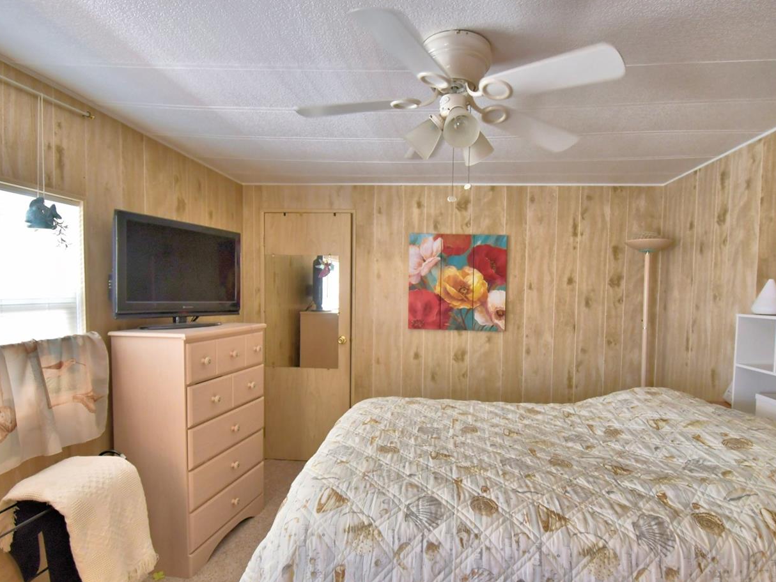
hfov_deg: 84.3
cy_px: 317
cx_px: 434
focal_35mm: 19
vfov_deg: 68.6
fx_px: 426
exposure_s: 1/30
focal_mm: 10
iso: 640
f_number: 4.5
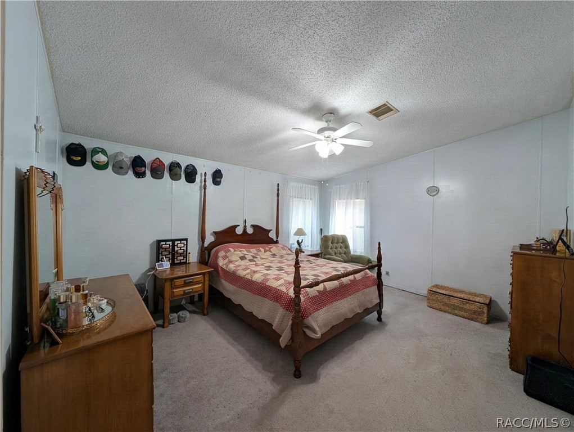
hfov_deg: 110.5
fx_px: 199
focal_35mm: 12
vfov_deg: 94.6
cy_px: 216
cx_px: 287
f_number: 1.95
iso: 51
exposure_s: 1/30
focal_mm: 2.23
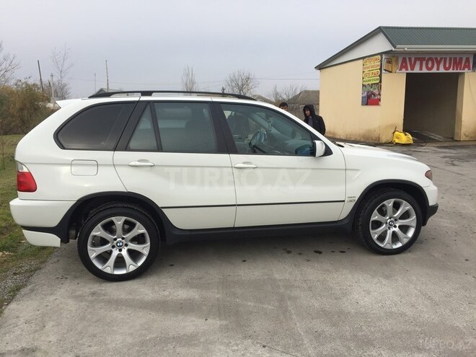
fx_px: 399
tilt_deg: -9.6
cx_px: 238
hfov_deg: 61.7
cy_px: 178
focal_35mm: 29
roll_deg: +1.2
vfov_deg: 48.2
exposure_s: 1/682
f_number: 2.2
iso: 32
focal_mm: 4.15
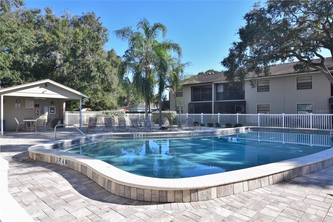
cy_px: 111
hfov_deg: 73.8
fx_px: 222
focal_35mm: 24
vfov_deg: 53.1
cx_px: 166
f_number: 11
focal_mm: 16
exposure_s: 1/400
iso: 400
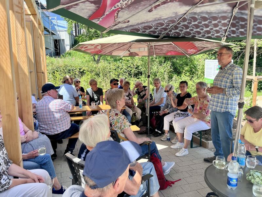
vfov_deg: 53.1
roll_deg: +0.6
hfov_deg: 67.3
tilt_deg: -8.0
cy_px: 98
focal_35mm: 26
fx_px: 197
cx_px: 131
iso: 50
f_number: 1.6
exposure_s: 1/631
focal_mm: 5.1
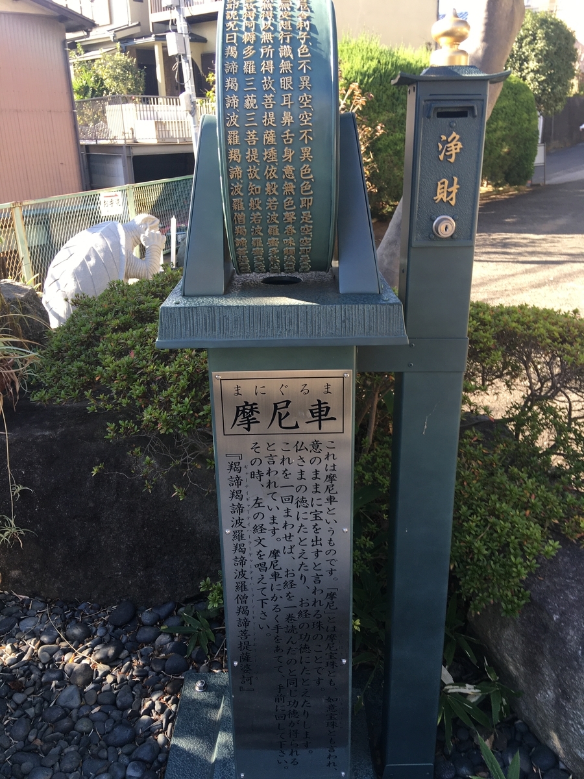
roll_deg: +3.5
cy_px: 390
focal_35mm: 29
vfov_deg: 61.7
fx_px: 652
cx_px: 292
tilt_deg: -22.7
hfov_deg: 48.2
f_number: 2.2
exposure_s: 1/120
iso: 25
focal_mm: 4.15
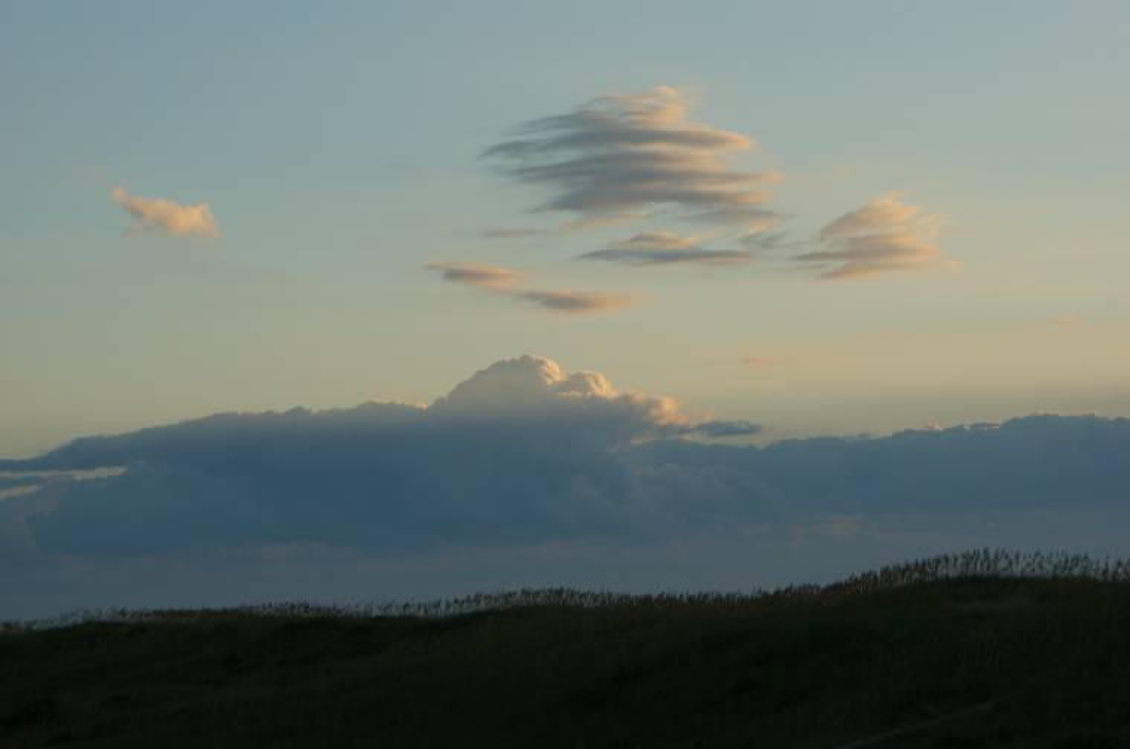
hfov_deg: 19.5
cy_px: 374
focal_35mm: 105
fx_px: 3290
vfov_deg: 13.0
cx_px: 565
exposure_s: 1/125
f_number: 8
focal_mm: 70
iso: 100
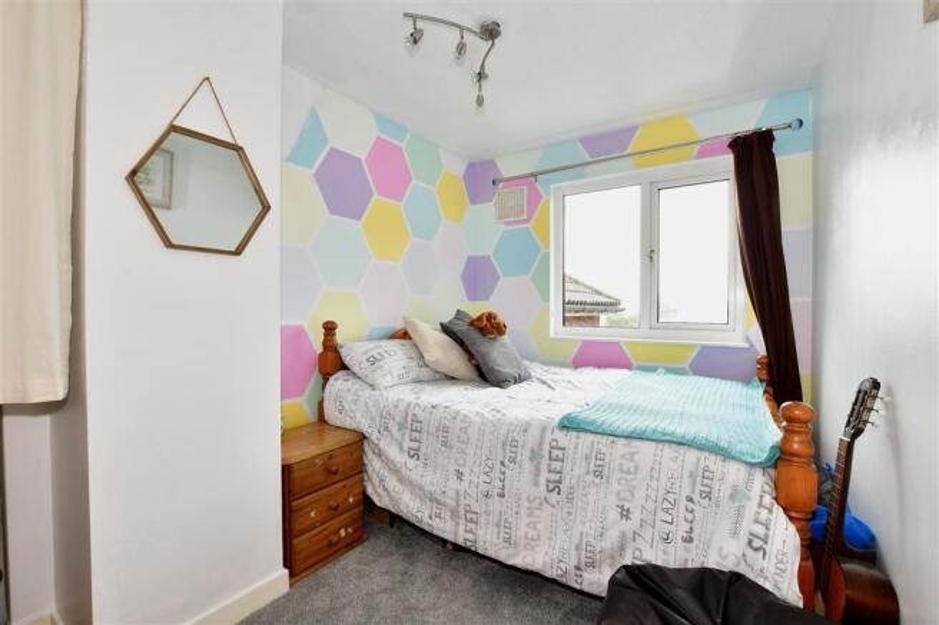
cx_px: 470
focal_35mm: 15
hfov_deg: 100.4
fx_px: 391
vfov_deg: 77.3
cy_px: 312
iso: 160
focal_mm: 10
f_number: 8
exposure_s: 1/8
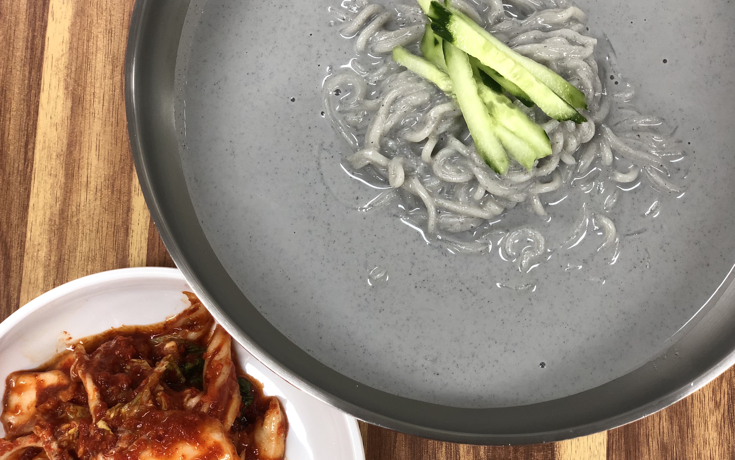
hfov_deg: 36.3
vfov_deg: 23.1
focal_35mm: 56
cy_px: 245
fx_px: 1122
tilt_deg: -81.1
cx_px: 364
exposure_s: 1/60
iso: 80
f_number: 2.4
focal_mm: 6
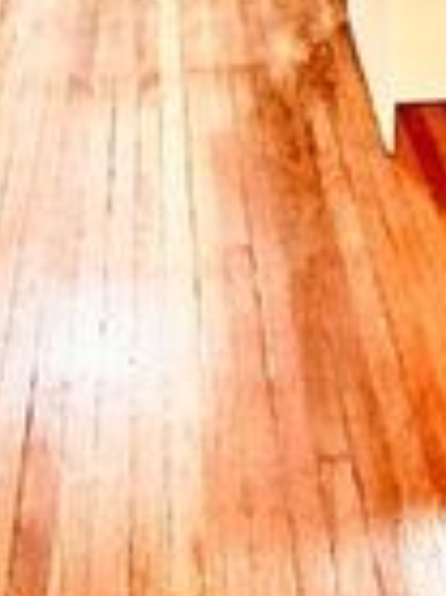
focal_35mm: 67
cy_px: -315
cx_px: 309
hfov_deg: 21.8
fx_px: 1153
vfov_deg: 23.0
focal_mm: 2.22
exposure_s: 1/60
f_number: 2.2
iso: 500
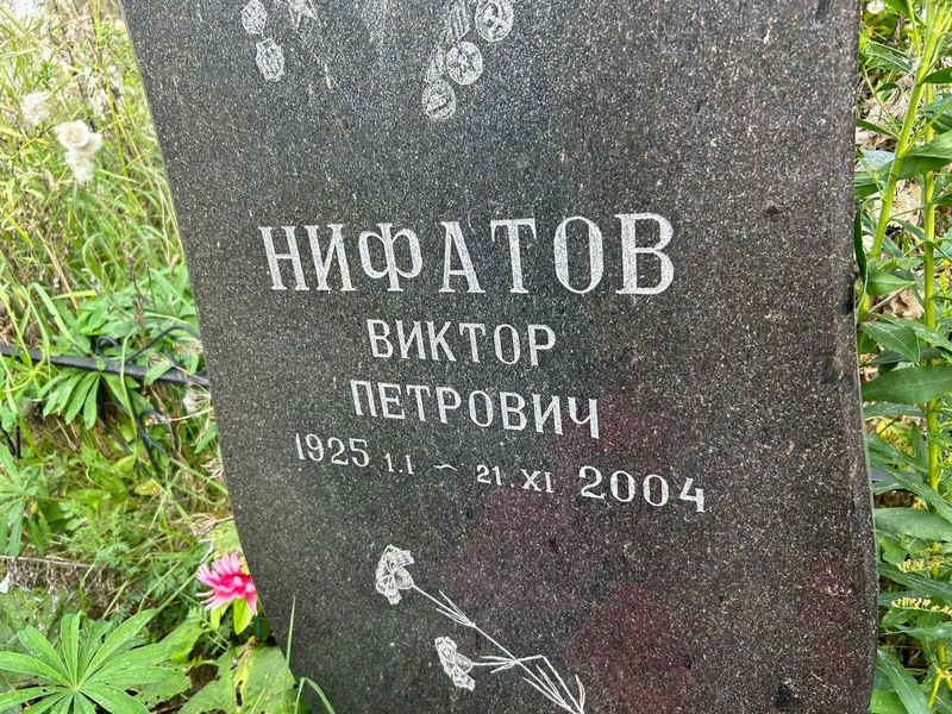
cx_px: 476
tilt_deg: -22.6
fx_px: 715
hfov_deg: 67.3
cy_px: 357
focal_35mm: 26
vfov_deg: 53.1
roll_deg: +0.4
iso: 40
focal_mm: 5.7
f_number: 1.5
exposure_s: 1/202
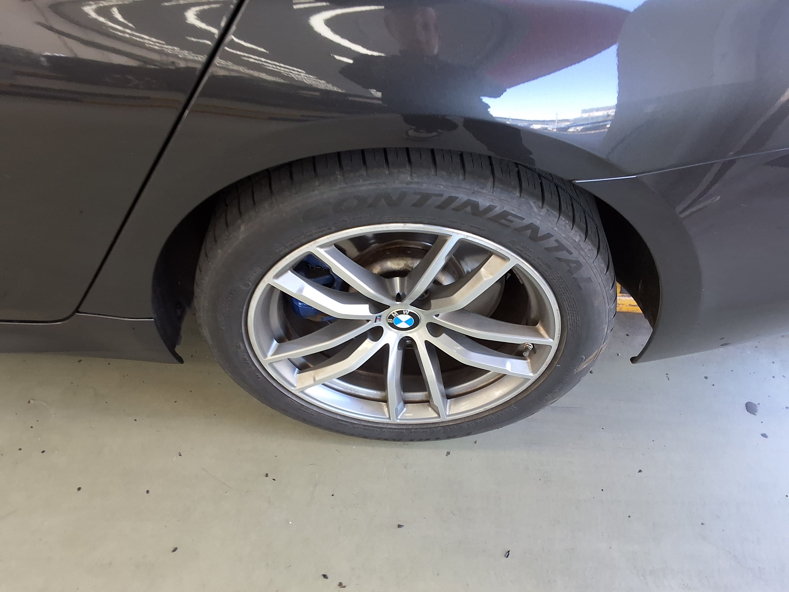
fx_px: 638
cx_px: 394
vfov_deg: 49.7
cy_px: 296
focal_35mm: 28
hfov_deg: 63.4
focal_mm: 2.91
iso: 50
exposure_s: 1/60
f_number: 1.9
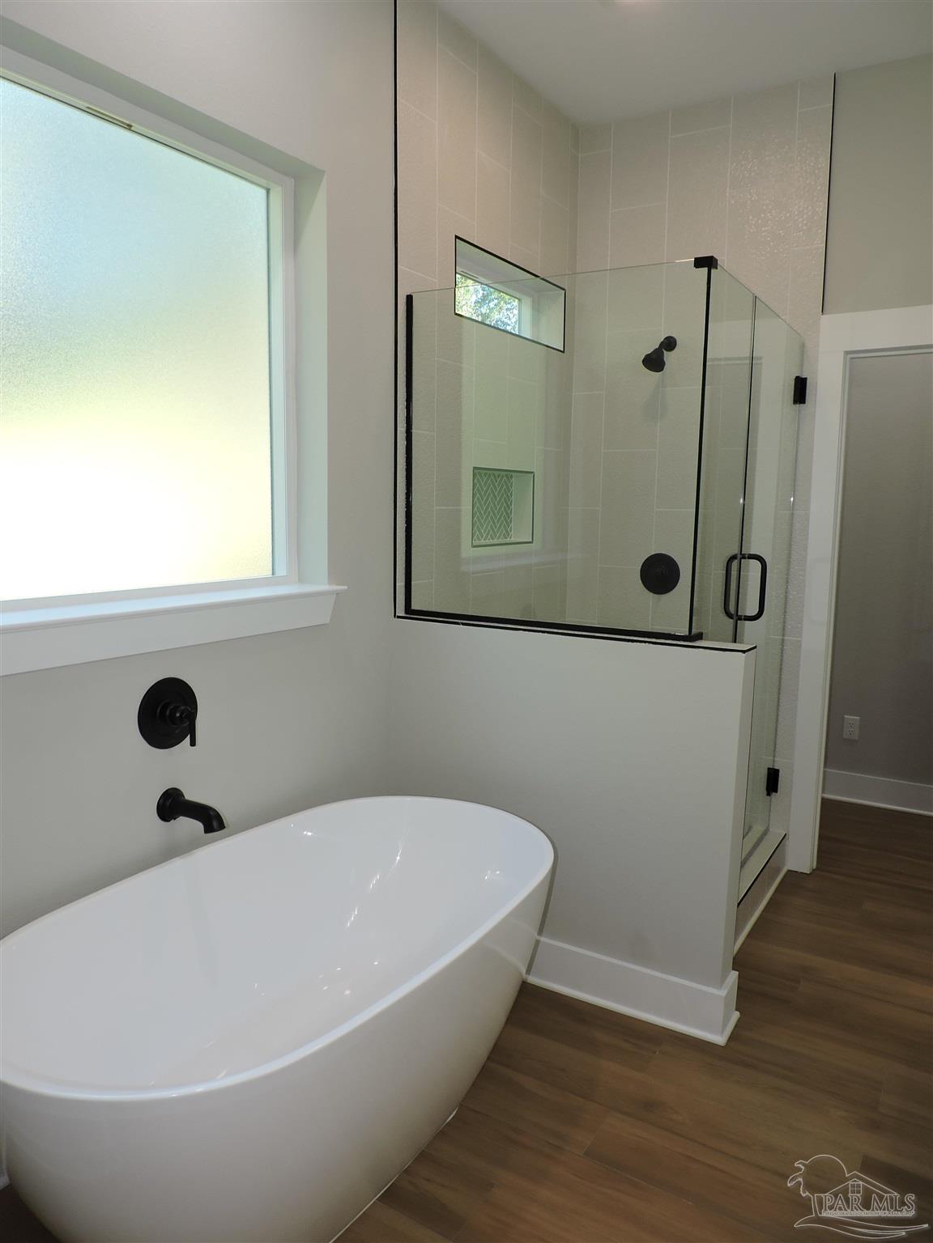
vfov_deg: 71.6
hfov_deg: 56.8
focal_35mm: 24
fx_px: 862
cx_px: 466
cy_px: 622
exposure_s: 1/40
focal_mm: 4.3
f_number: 3
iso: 110
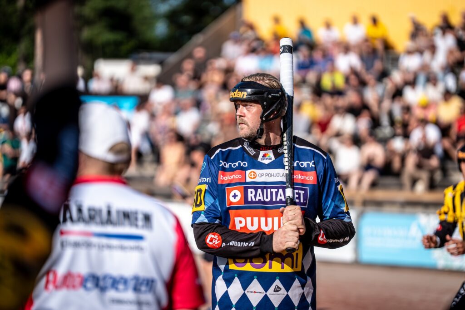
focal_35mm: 188
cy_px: 155
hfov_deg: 10.9
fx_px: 2429
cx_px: 232
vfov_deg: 7.3
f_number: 2.8
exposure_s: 1/2000
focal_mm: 188
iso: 100
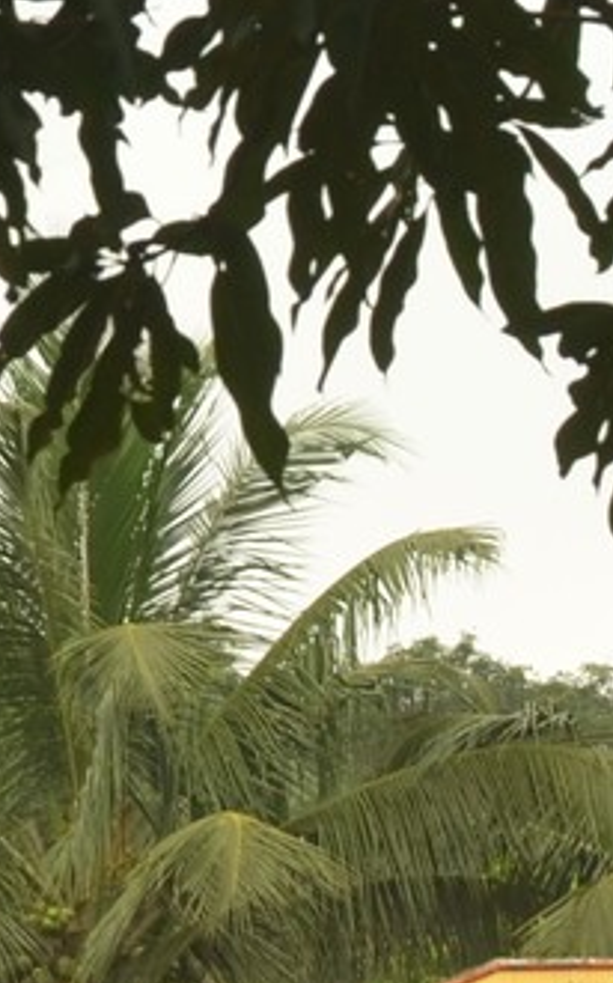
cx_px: 1000
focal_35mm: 284
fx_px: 7598
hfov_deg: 4.6
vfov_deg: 7.2
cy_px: 1826
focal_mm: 32
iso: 200
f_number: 8
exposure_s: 1/60
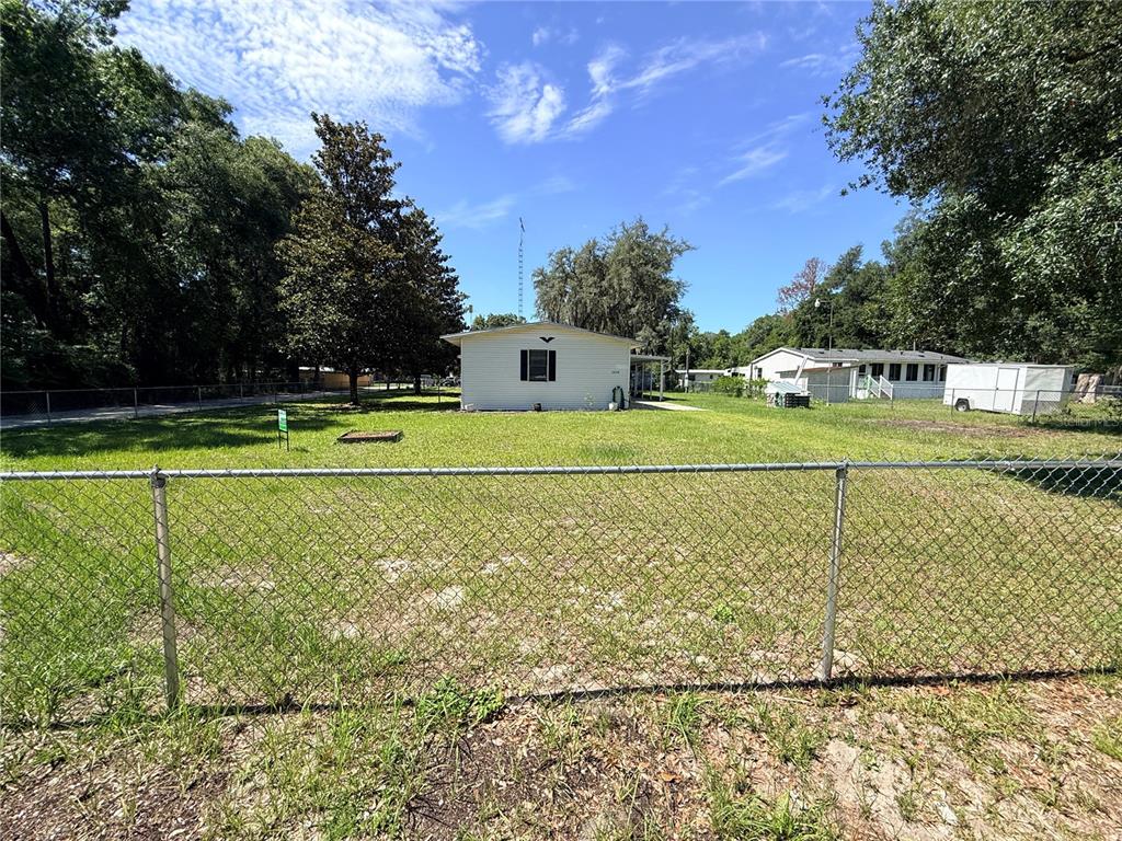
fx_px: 454
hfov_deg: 102.1
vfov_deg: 85.7
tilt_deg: -5.9
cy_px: 420
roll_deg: -1.3
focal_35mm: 14
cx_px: 561
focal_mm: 2.22
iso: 50
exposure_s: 1/1339
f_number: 2.2
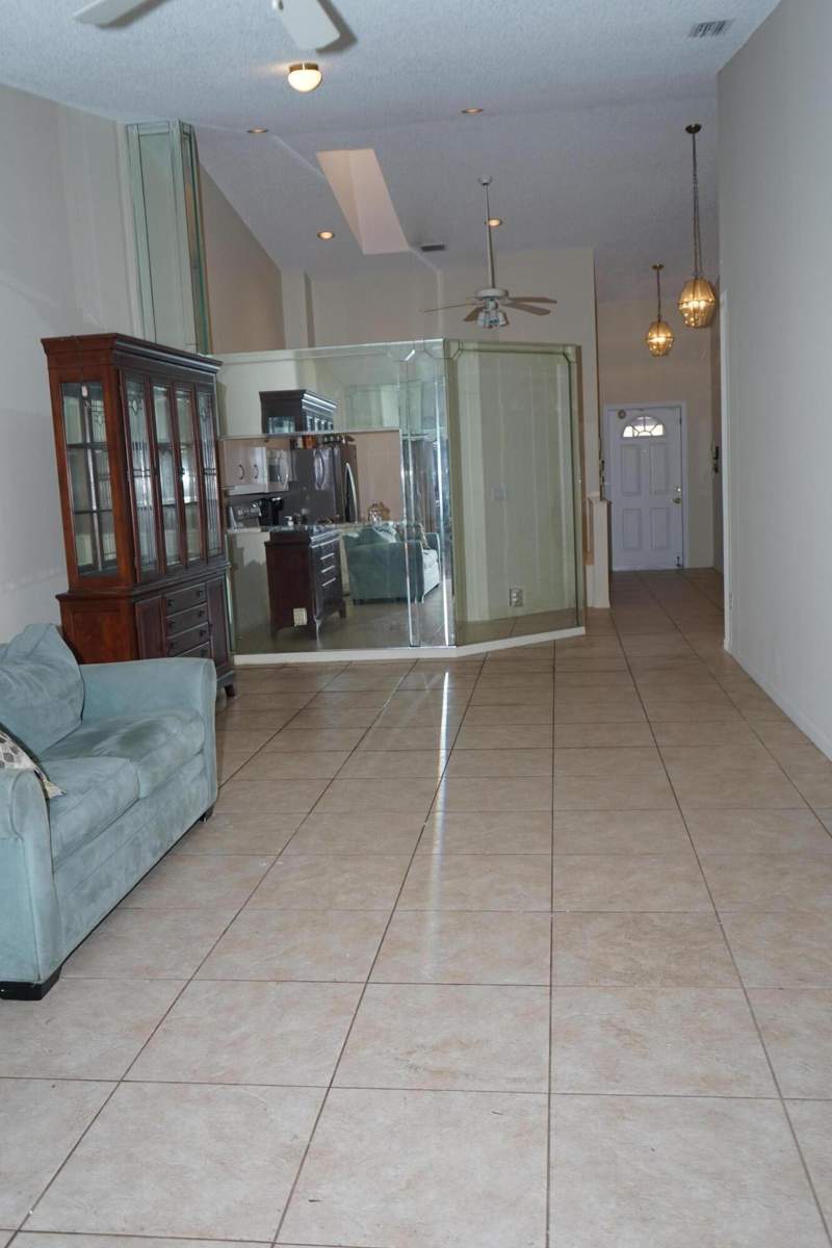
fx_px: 1075
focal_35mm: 31
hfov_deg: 42.3
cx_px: 416
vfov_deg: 60.3
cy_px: 624
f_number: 3.5
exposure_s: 1/125
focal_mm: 31
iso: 320
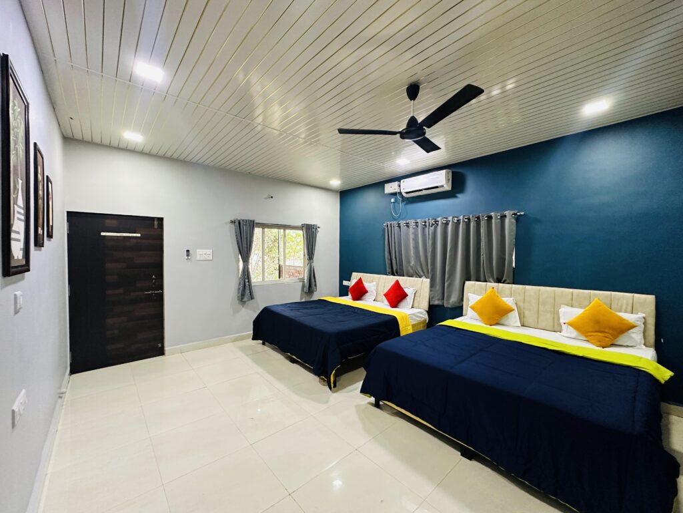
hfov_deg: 102.1
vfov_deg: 85.7
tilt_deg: -1.5
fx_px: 276
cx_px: 342
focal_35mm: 14
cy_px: 256
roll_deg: -0.4
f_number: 2.2
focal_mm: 2.22
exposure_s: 1/50
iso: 400
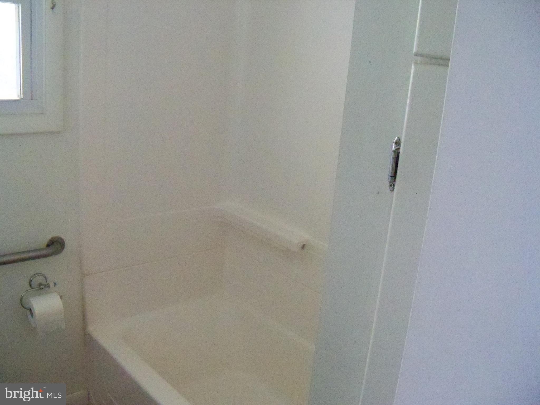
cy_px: 202
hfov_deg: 52.6
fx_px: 546
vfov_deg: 40.7
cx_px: 270
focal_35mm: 35
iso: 1600
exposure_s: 1/160
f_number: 3.5
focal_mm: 6.2
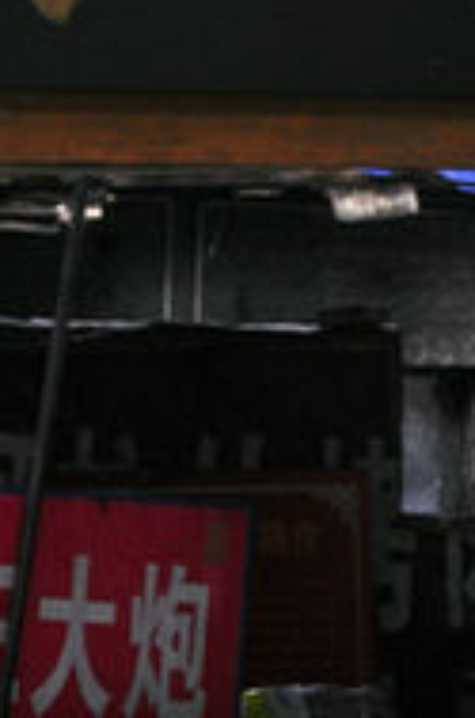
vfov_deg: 9.9
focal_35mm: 199
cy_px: -536
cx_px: 260
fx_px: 3958
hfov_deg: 6.9
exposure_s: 1/100
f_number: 5
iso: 200
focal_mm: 35
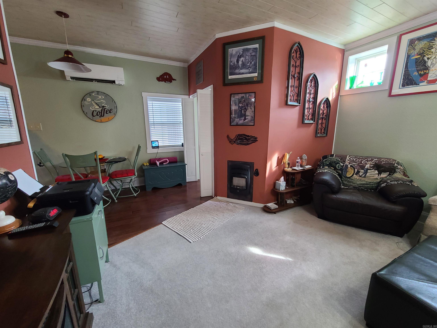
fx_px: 164
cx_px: 218
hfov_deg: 106.2
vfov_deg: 89.9
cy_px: 164
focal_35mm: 13
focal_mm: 2.2
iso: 400
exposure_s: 1/60
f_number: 2.2
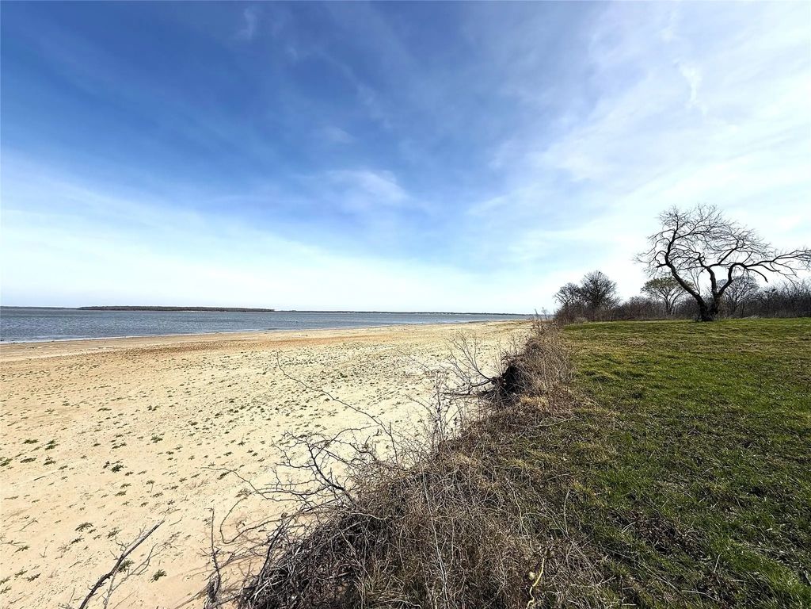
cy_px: 304
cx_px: 406
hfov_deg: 102.1
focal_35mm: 14
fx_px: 328
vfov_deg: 85.7
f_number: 2.2
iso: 50
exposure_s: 1/4149
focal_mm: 2.22
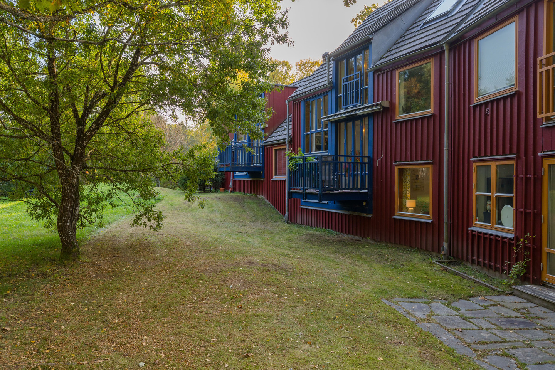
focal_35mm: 28
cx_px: 278
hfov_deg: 65.5
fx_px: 432
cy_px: 185
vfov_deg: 46.4
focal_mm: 28
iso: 800
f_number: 7.1
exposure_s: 1/50
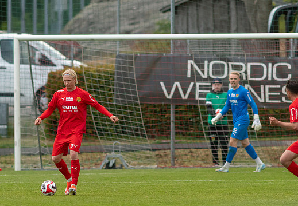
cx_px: 61
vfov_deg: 1.9
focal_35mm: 732
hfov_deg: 2.8
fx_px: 6135
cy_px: 139
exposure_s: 1/1250
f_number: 3.2
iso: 1100
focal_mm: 300
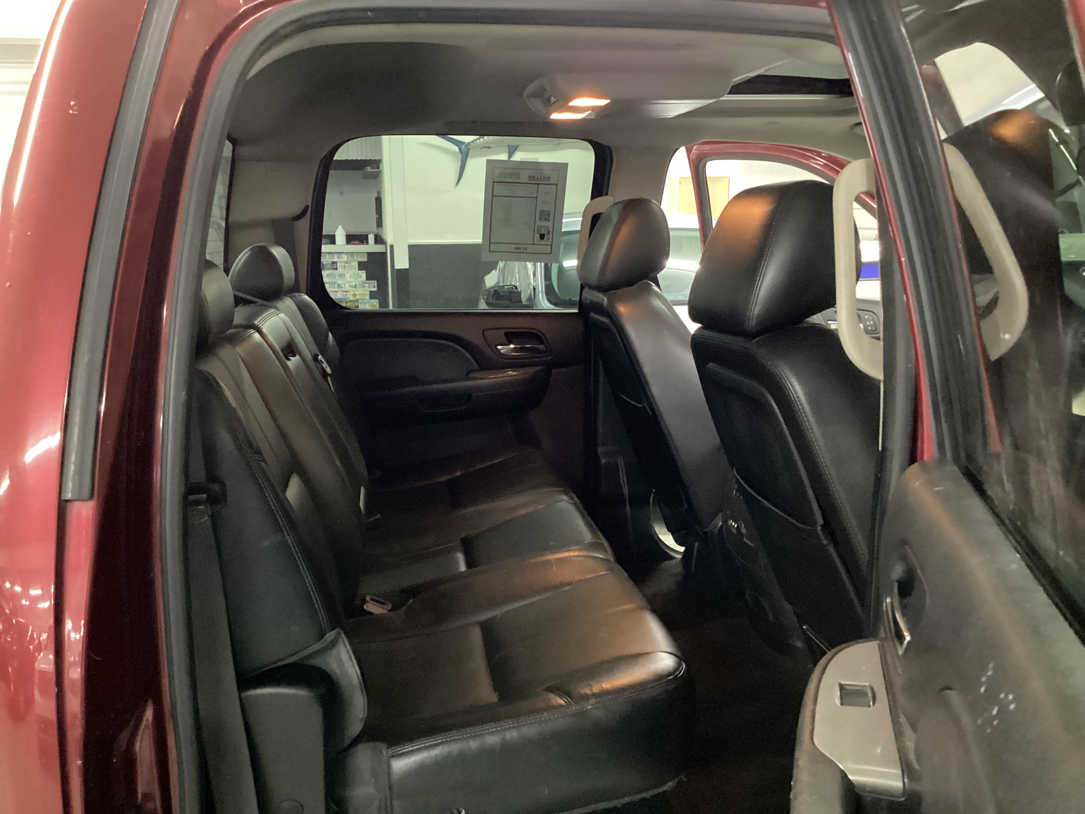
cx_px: 542
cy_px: 407
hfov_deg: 58.4
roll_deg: +0.7
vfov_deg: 45.4
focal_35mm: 31
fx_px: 972
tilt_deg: -13.1
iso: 640
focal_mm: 3.3
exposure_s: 1/17
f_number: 2.4
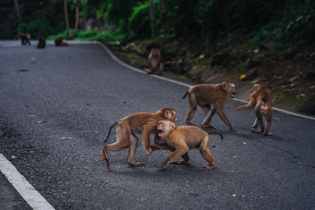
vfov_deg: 13.5
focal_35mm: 101
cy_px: 125
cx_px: 166
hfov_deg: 20.1
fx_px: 888
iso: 400
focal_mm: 85
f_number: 4
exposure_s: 1/800
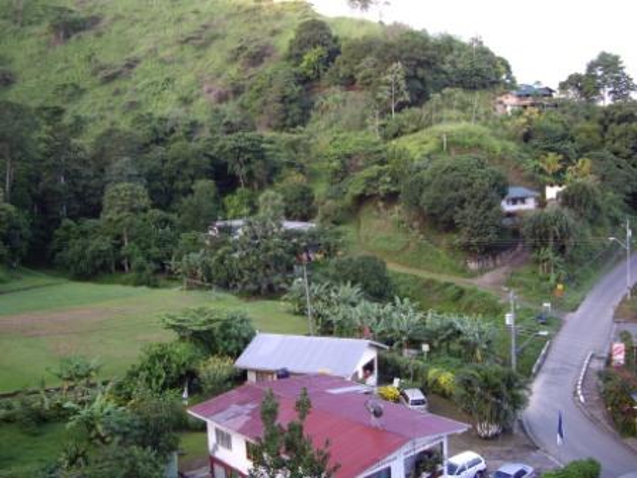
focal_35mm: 38
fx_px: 699
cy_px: 239
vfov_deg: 37.7
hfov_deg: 49.0
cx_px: 318
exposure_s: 1/60
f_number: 2.8
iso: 100
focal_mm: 7.9
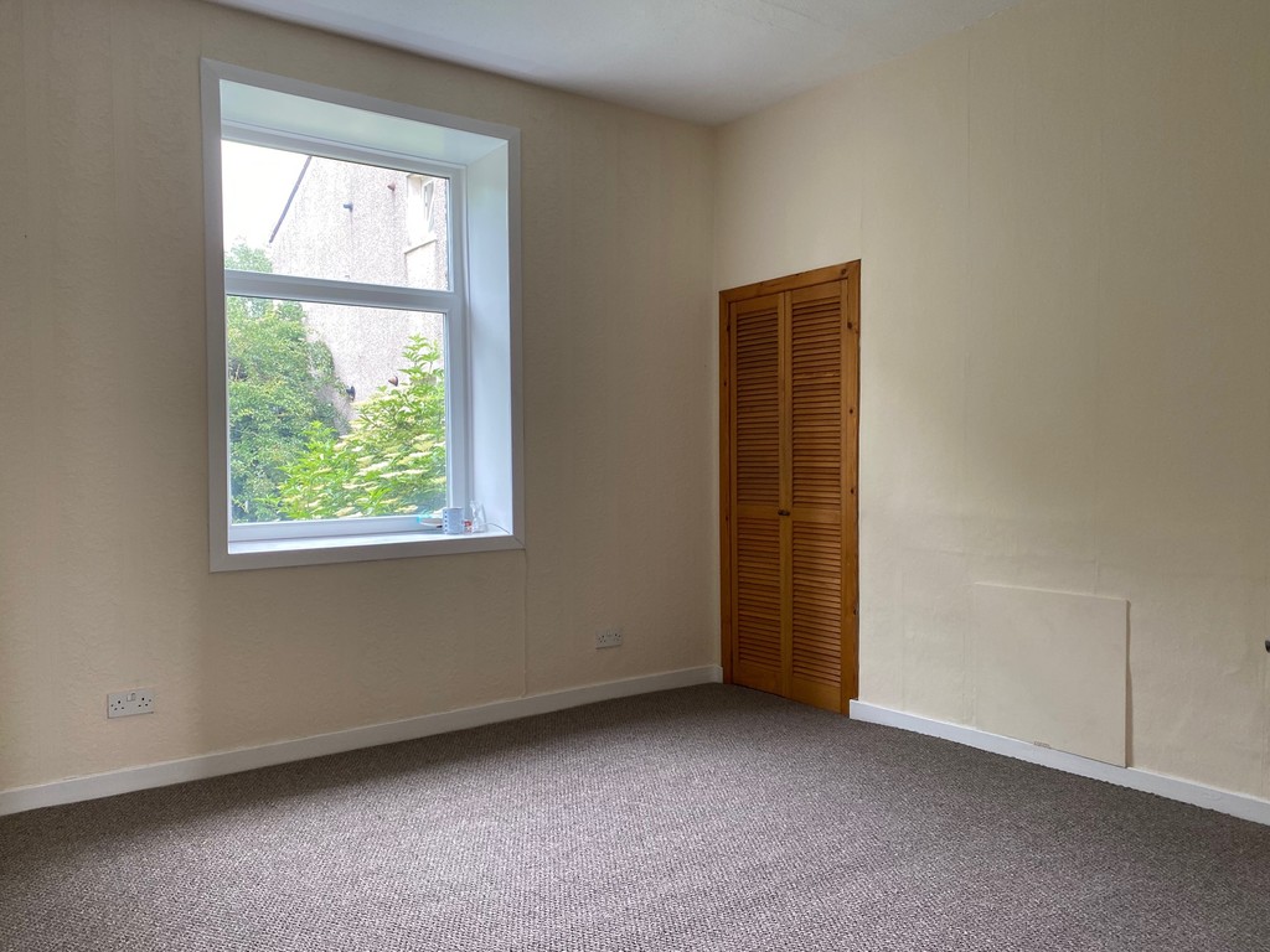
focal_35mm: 26
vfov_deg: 53.1
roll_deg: +0.4
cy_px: 476
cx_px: 635
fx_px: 954
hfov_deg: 67.3
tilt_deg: -1.0
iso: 125
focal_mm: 4.25
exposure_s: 1/121
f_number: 1.8
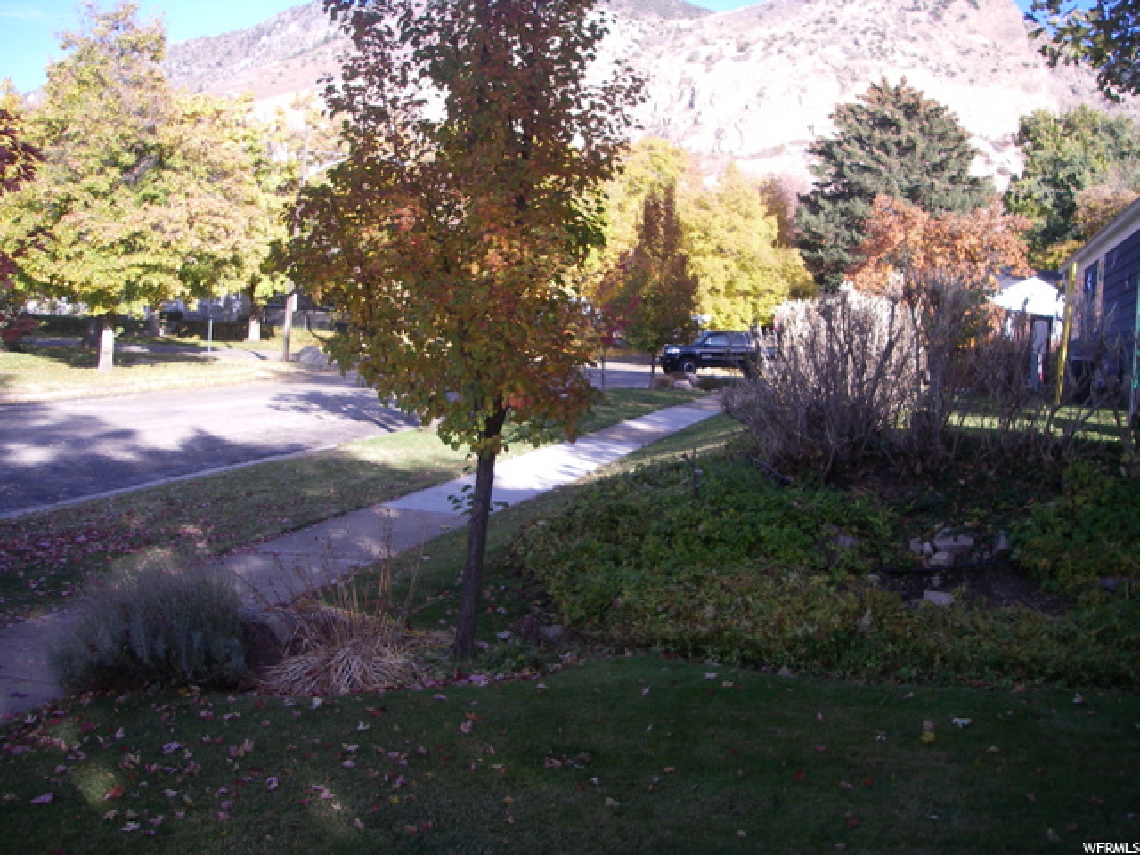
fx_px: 1251
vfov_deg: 37.7
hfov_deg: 49.0
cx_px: 570
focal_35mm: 38
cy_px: 428
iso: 80
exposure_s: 1/250
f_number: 3.3
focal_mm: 6.3
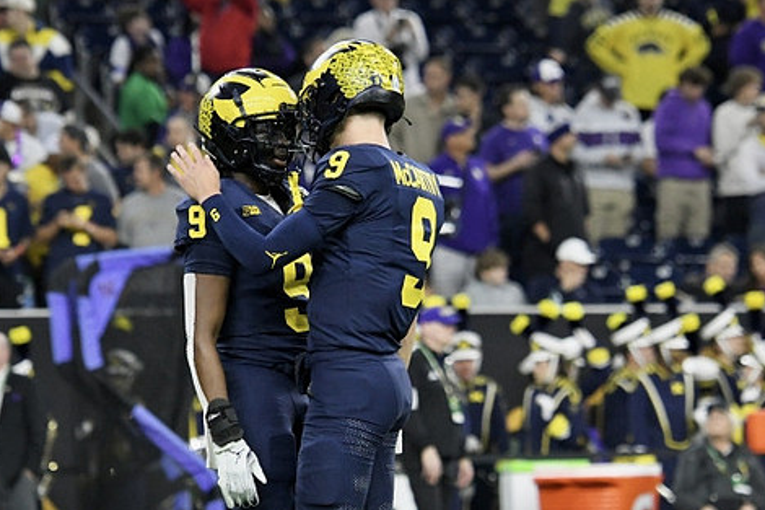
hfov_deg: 4.5
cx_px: 356
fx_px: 9835
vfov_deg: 3.0
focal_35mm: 463
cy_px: 274
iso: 6400
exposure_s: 1/800
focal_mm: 250
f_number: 5.6
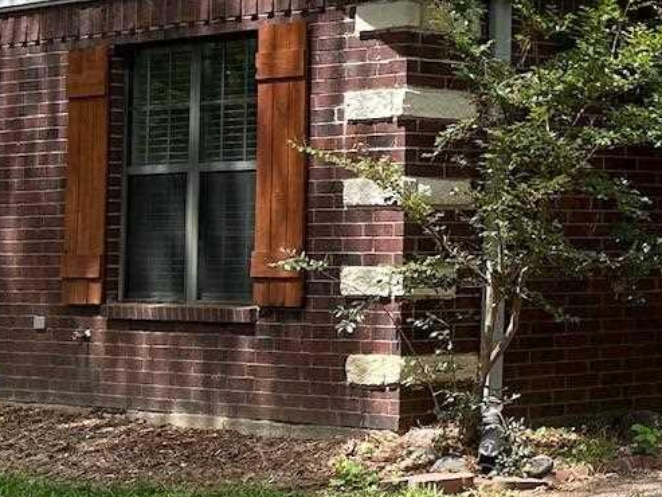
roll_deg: -0.2
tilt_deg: +4.5
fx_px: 2066
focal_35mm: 108
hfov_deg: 16.6
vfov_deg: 13.6
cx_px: 994
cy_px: 105
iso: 50
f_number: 1.5
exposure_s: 1/1972
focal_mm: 5.7
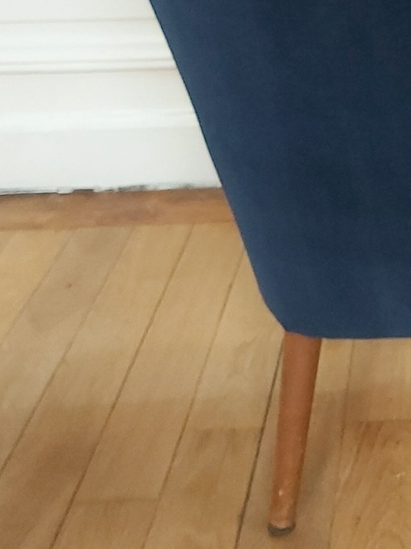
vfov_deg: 26.4
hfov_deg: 20.2
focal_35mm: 69
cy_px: -26
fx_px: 1092
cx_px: 470
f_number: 1.7
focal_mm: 3.92
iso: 320
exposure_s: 1/33
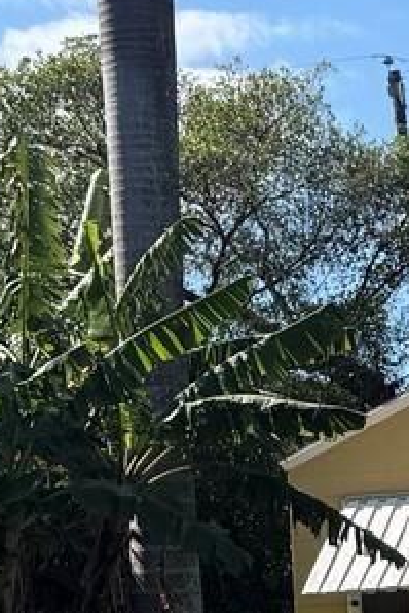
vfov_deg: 15.2
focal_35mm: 134
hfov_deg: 9.7
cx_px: 758
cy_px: 479
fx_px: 2281
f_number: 1.78
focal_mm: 6.76
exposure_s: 1/4167
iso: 80
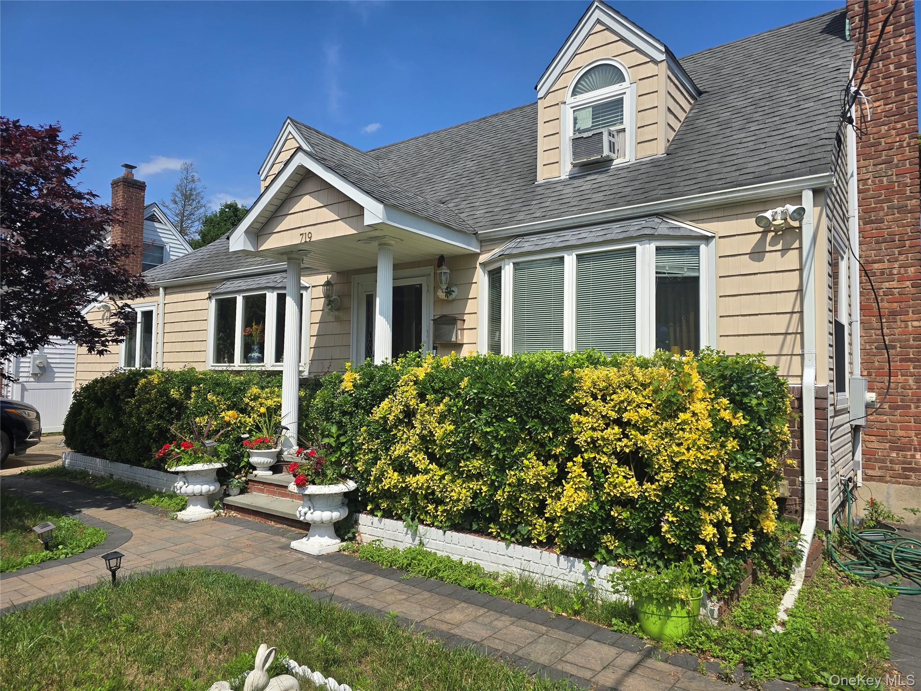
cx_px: 460
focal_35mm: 23
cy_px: 346
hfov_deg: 73.9
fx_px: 612
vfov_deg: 58.9
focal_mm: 6.3
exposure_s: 1/1099
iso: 12
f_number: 1.7
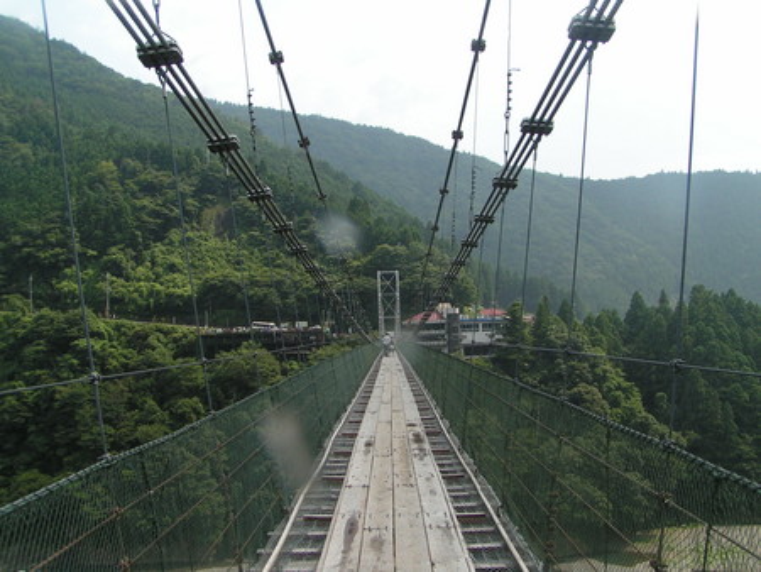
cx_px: 380
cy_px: 286
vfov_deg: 37.8
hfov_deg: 49.0
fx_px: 836
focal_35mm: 38
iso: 50
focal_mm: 5.8
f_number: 5.6
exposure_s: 1/200
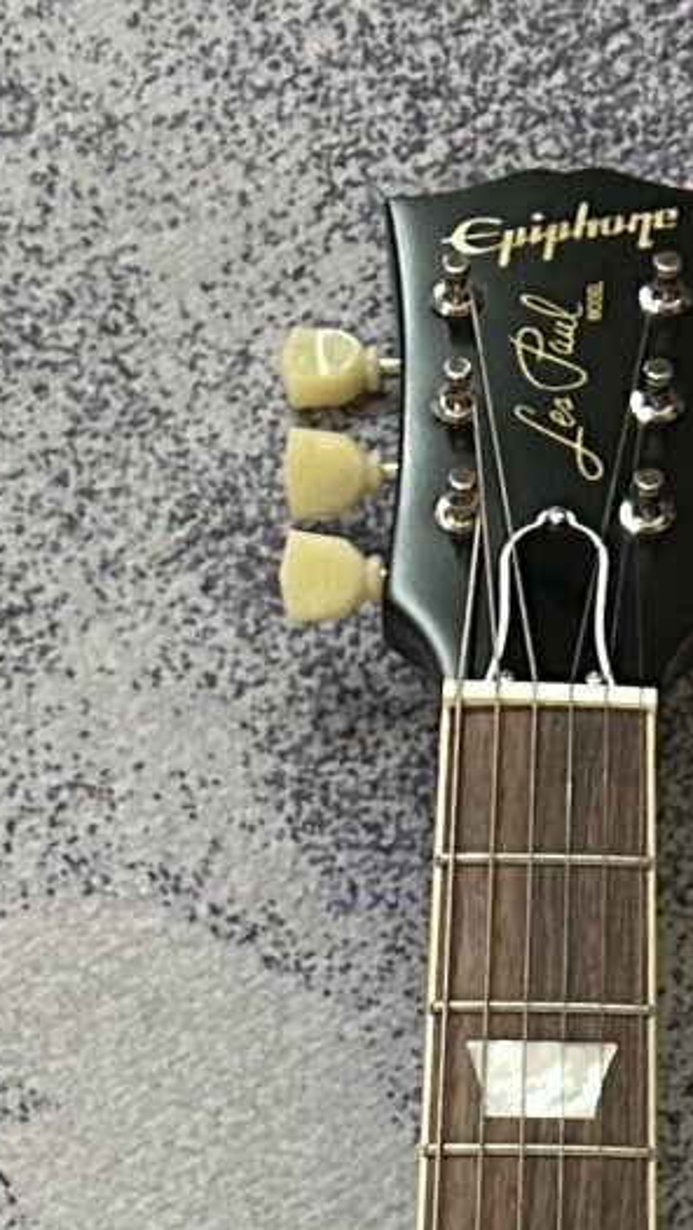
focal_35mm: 138
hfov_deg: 8.8
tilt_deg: -76.1
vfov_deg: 12.7
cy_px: 2755
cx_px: 452
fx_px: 4500
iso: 320
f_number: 1.5
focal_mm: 5.7
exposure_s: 1/60
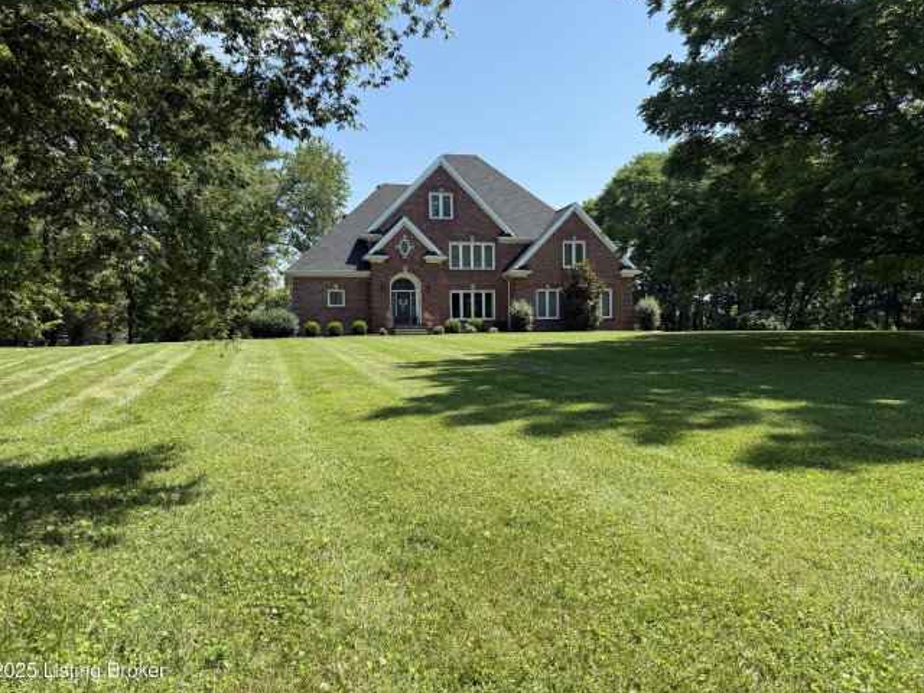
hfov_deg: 69.4
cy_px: 342
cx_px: 457
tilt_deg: -1.0
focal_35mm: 25
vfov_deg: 54.9
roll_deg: +0.2
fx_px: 667
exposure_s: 1/2232
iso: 80
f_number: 1.78
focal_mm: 6.76
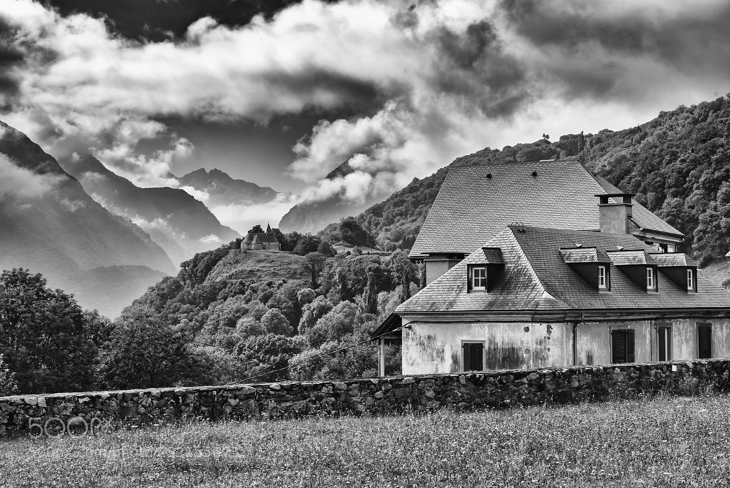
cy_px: 244
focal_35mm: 70
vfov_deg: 19.5
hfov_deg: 28.8
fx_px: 1420
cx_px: 365
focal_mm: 70
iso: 100
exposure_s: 1/125
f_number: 10
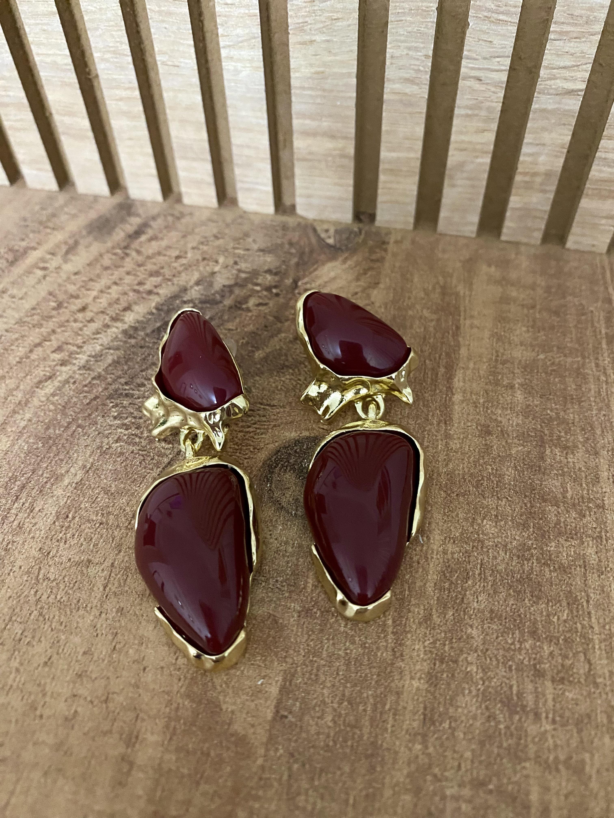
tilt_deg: -56.2
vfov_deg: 69.4
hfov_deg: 54.9
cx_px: 307
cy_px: 409
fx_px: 591
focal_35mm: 25
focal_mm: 4.25
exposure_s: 1/25
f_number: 1.8
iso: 640
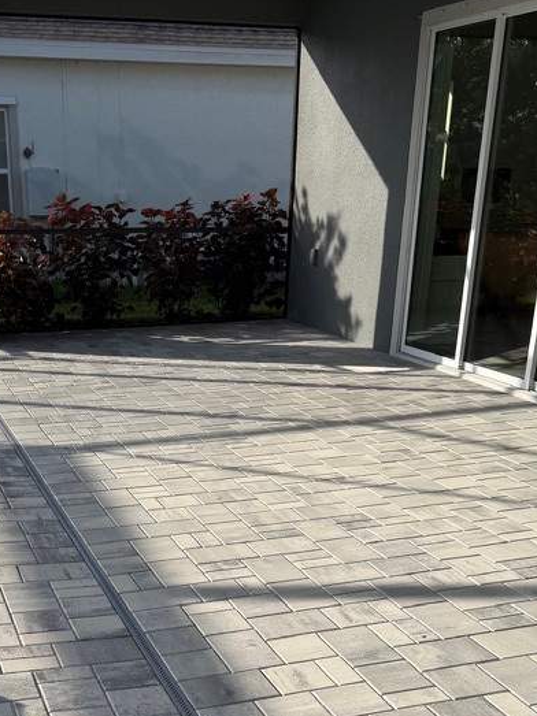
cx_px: 179
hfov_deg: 30.6
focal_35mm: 47
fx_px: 973
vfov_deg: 37.7
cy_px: 649
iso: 80
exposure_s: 1/1901
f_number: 1.78
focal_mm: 6.76
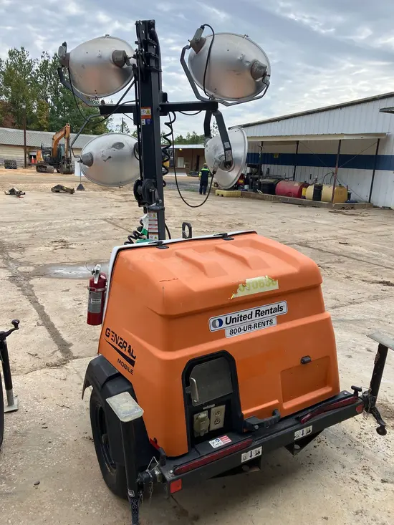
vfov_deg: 63.4
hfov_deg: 49.8
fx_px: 425
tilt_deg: -12.4
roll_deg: -2.1
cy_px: 262
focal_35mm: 28
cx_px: 197
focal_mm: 3.99
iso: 25
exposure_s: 1/242
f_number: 1.8
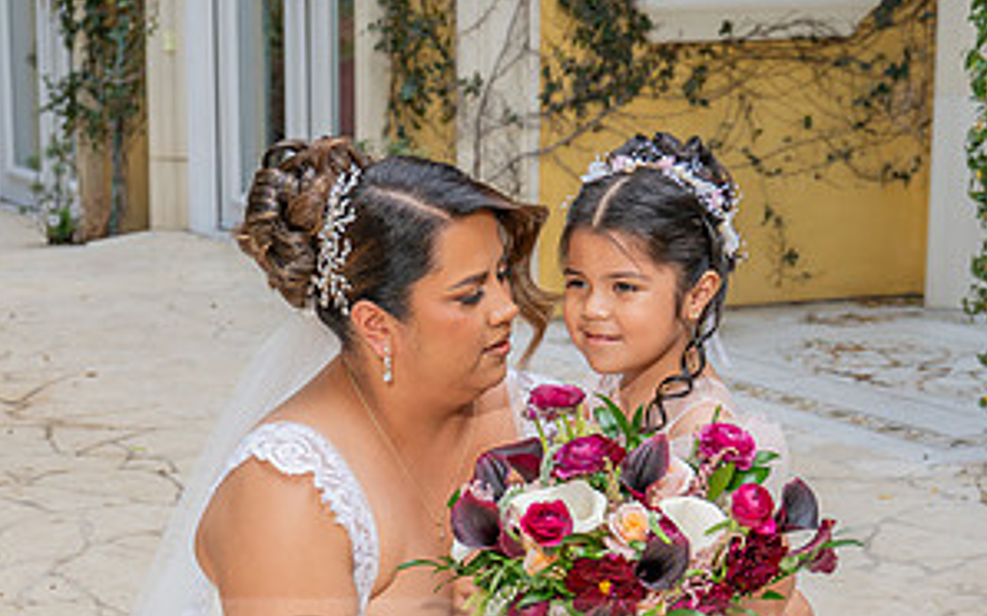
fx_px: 2796
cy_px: 676
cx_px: 388
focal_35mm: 104
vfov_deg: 12.4
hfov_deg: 20.0
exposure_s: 1/200
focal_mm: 45
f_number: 5
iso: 200
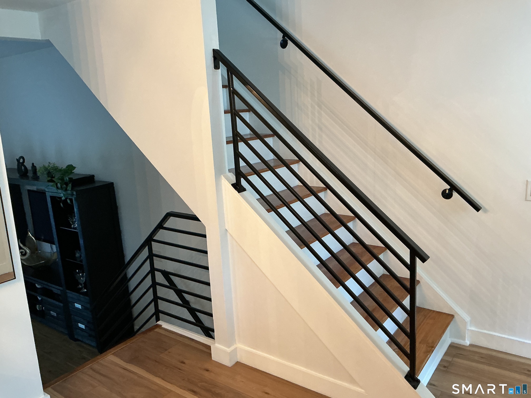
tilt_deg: -11.8
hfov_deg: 61.7
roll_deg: +2.9
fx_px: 445
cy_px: 199
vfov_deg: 48.2
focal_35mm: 29
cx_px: 266
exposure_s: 1/60
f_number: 1.8
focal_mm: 3
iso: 200
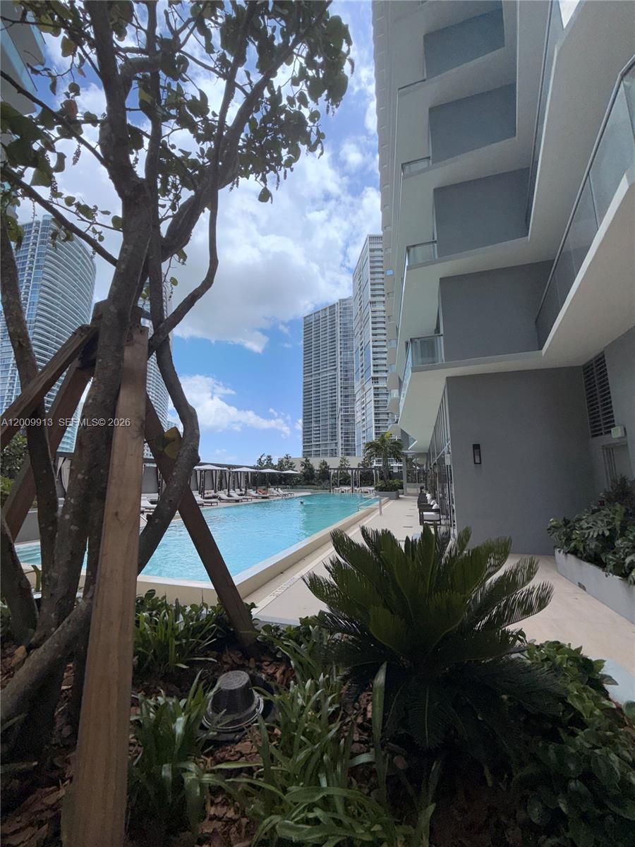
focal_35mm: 14
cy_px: 424
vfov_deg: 102.1
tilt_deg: +10.7
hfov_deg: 85.7
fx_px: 342
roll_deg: -0.5
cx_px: 318
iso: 16
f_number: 2.2
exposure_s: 1/942
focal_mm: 2.22
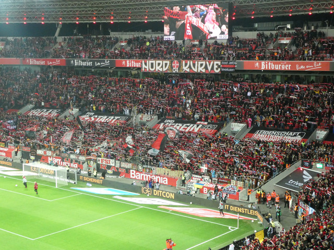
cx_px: 167
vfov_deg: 25.7
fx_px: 550
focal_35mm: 57
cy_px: 125
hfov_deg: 33.8
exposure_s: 1/80
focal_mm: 10.3
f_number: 4.2
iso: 800
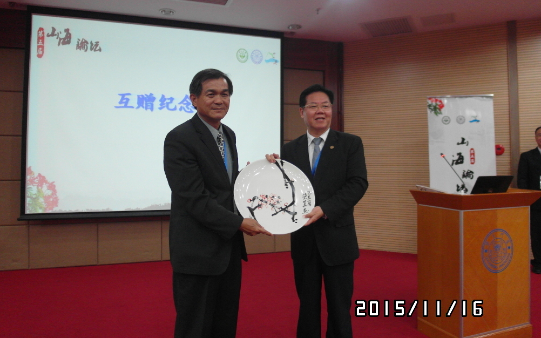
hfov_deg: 70.4
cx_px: 269
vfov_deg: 47.5
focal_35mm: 26
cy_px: 147
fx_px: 383
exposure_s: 1/30
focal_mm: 5.2
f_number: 1.4
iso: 400
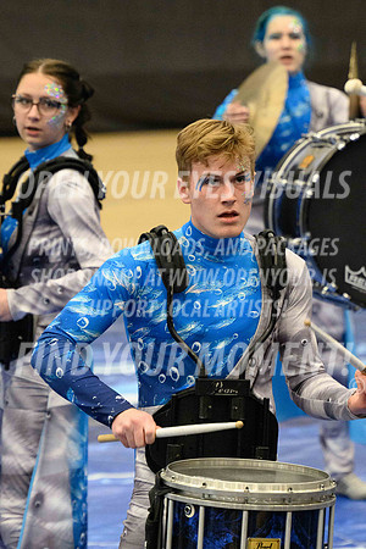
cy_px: 274
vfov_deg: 6.2
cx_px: 183
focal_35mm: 330
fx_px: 5032
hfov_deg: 4.2
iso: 8000
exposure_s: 1/320
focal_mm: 220
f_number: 5.6
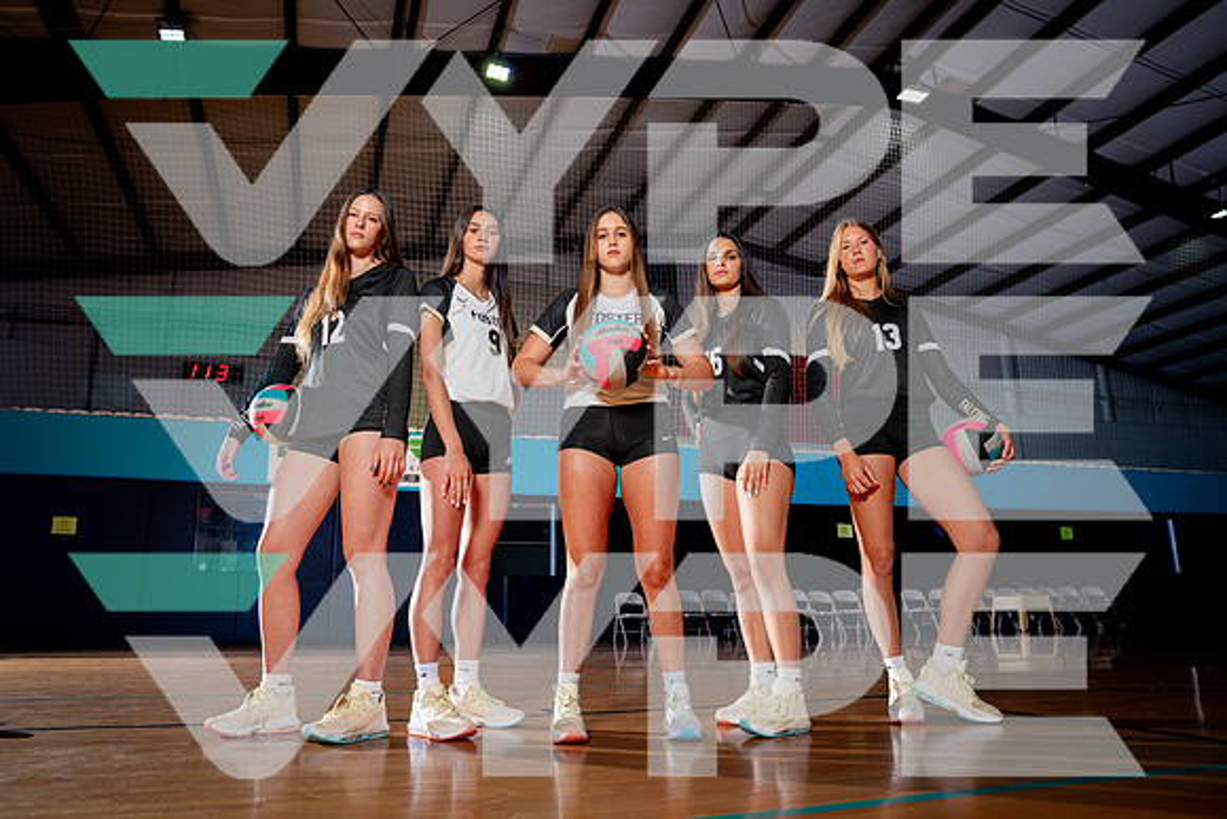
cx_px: 614
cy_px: 410
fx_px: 872
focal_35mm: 26
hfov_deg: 70.3
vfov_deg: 50.3
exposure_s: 1/200
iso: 250
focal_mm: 25
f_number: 4.5
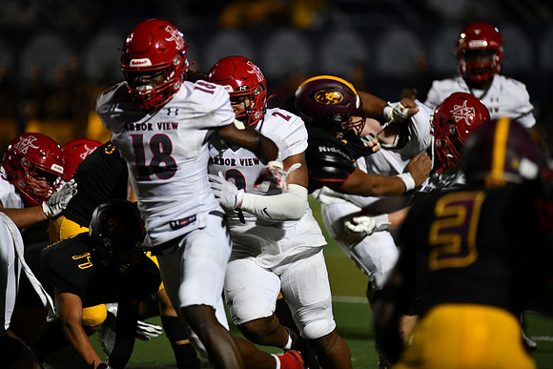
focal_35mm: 300
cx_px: 276
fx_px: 4609
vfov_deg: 4.6
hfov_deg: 6.9
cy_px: 184
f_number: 2.8
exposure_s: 1/1000
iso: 1800
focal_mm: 300
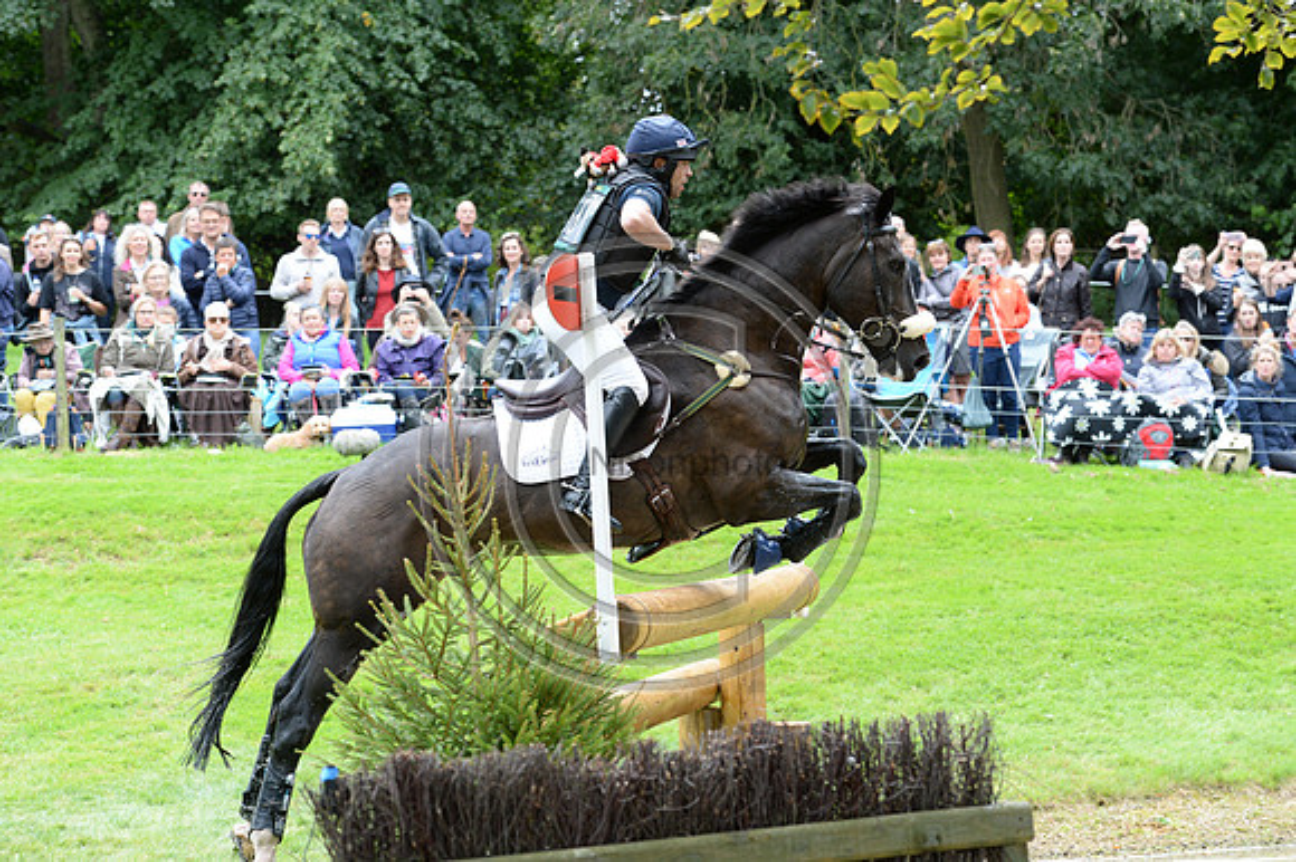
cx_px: 648
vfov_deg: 14.4
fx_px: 3418
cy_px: 431
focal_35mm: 95
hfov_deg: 21.5
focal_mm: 95
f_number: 4.5
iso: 2000
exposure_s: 1/1000
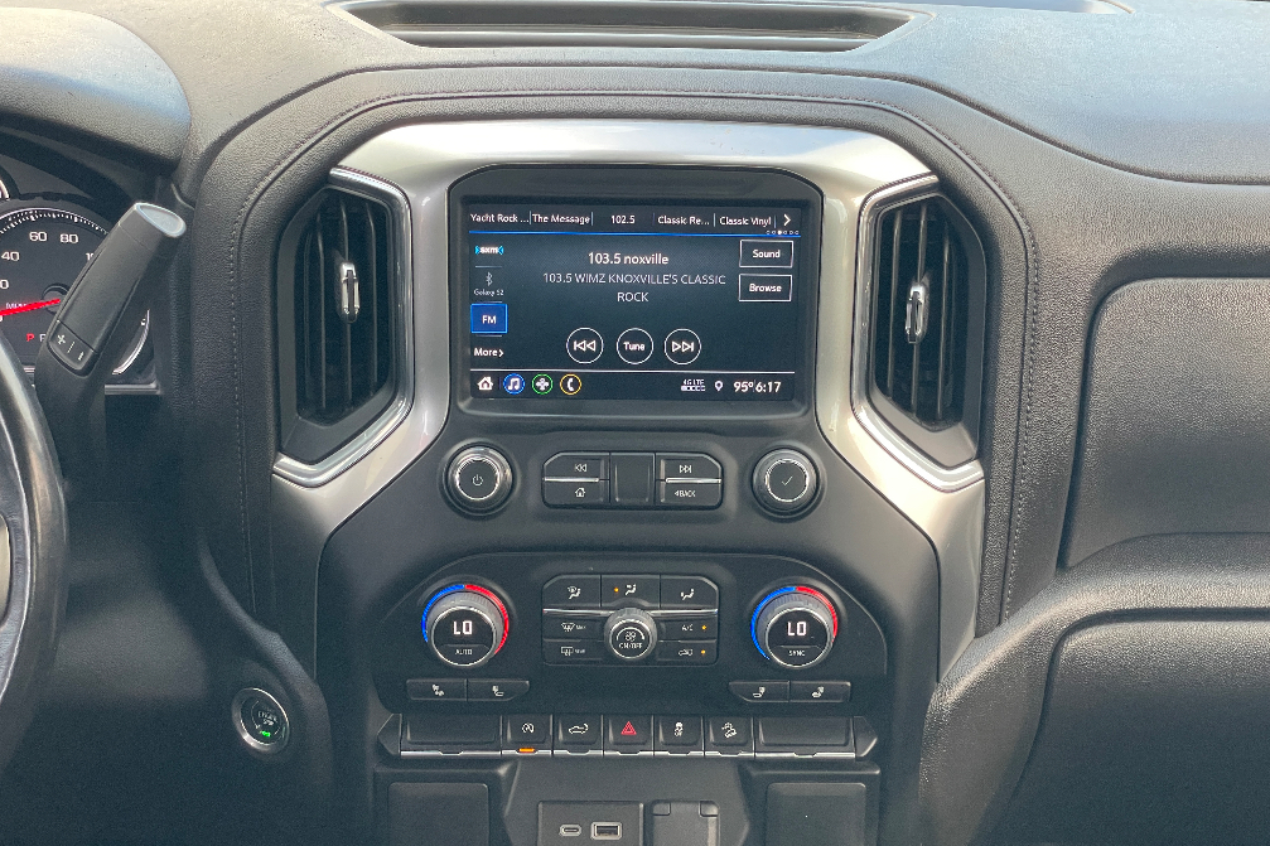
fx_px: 1940
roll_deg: -0.6
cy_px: 473
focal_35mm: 55
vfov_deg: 24.6
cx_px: 634
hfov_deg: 36.3
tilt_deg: -26.0
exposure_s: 1/99
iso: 160
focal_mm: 6
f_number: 2
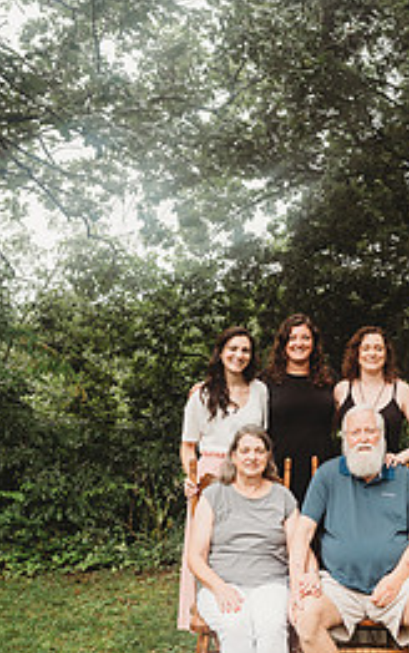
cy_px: 292
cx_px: 342
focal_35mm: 42
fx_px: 748
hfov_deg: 29.7
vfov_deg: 47.1
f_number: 3.5
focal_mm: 24
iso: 400
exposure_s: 1/160
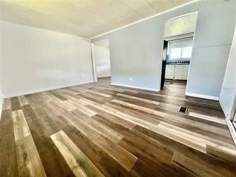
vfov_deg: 89.9
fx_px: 89
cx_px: 118
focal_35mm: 13
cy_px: 88
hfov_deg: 106.2
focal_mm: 1.57
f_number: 1.8
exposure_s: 1/60
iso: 320
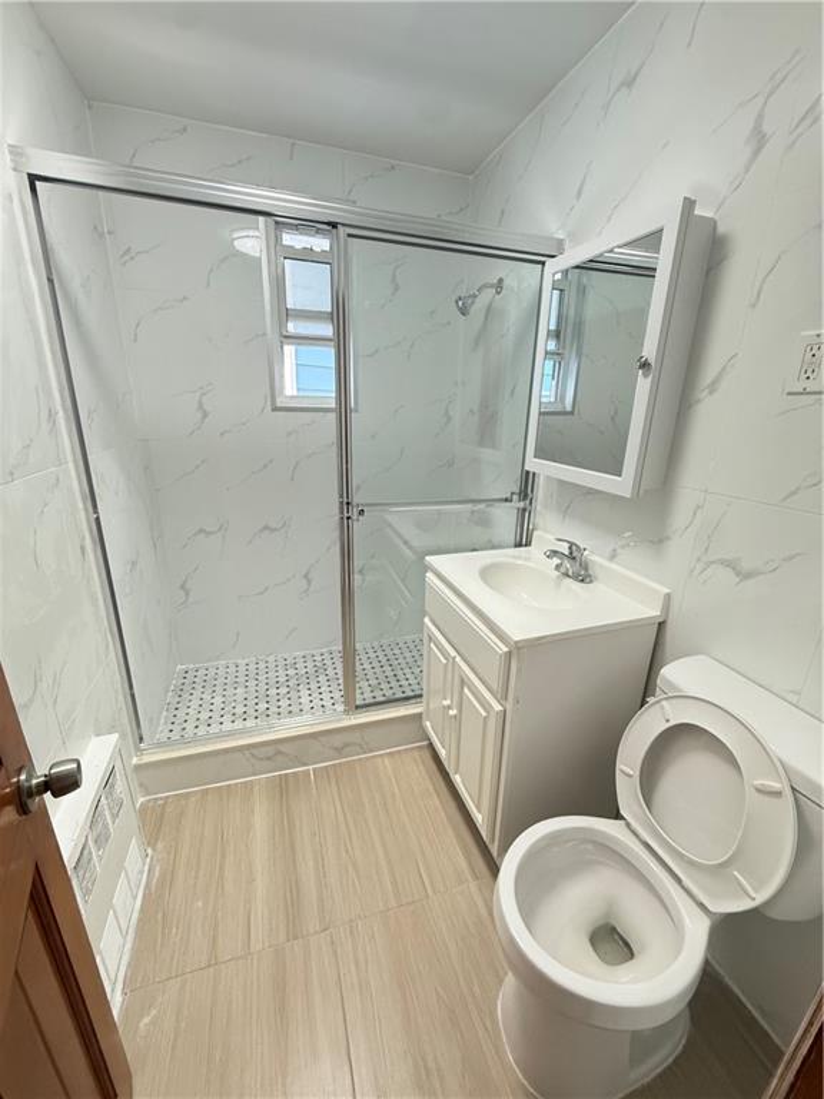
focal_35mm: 14
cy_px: 550
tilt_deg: -19.2
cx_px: 412
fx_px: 444
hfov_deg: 85.7
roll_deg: -2.5
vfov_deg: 102.1
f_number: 2.2
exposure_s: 1/120
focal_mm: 2.22
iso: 500
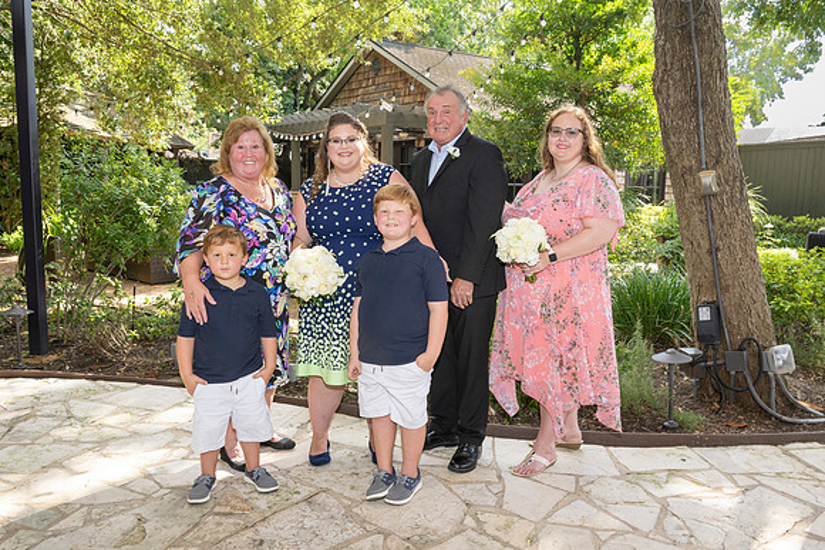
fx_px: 681
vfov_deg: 44.0
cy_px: 275
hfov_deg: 62.4
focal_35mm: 30
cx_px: 412
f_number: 6.3
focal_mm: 29
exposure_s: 1/160
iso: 400
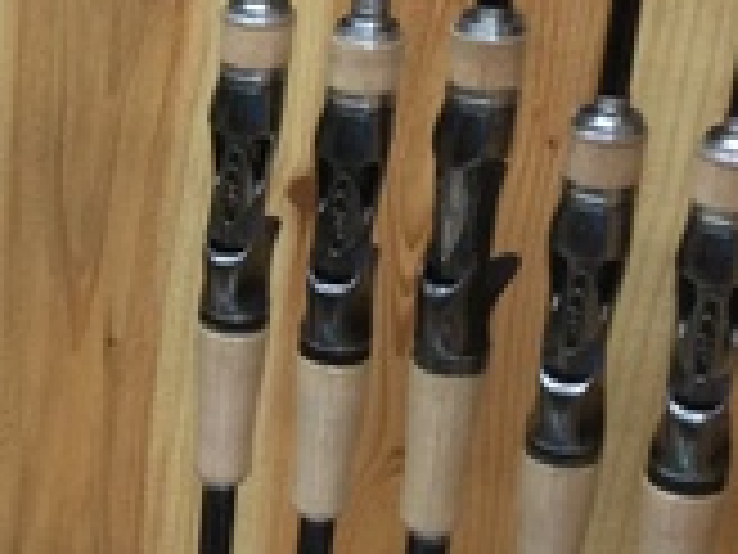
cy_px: 338
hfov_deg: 14.4
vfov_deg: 12.2
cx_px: -576
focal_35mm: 121
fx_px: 2580
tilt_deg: -27.5
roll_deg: +2.1
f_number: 2.4
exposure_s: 1/33
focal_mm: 3.3
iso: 100
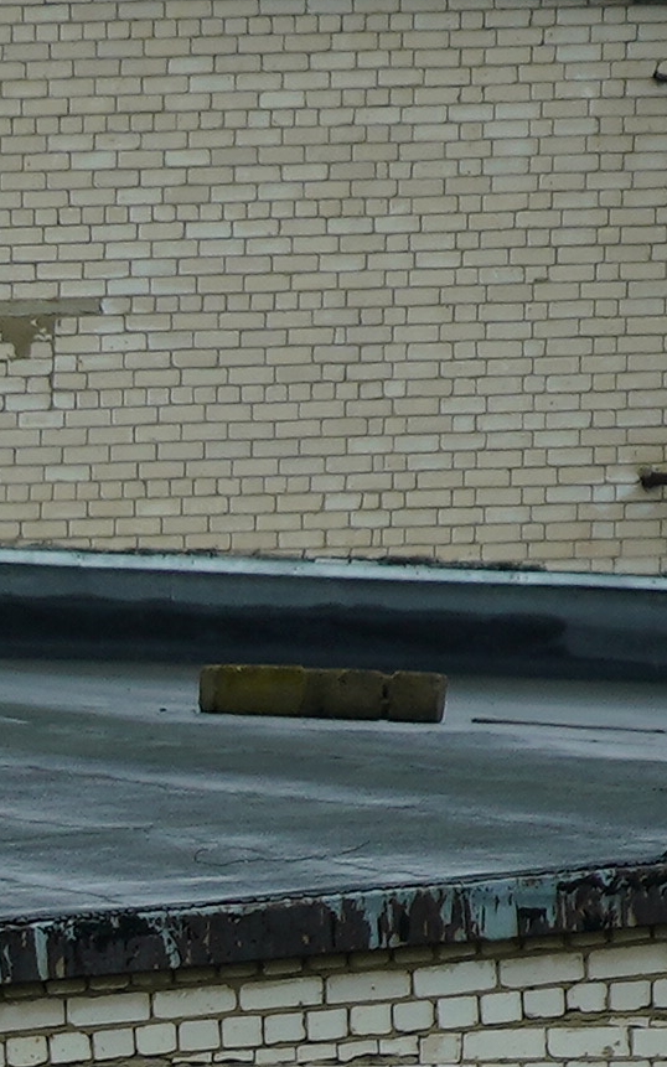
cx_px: -2854
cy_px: 2391
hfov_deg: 3.0
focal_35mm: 405
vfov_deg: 5.1
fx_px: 11781
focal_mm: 57
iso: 200
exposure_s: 1/250
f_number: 6.3
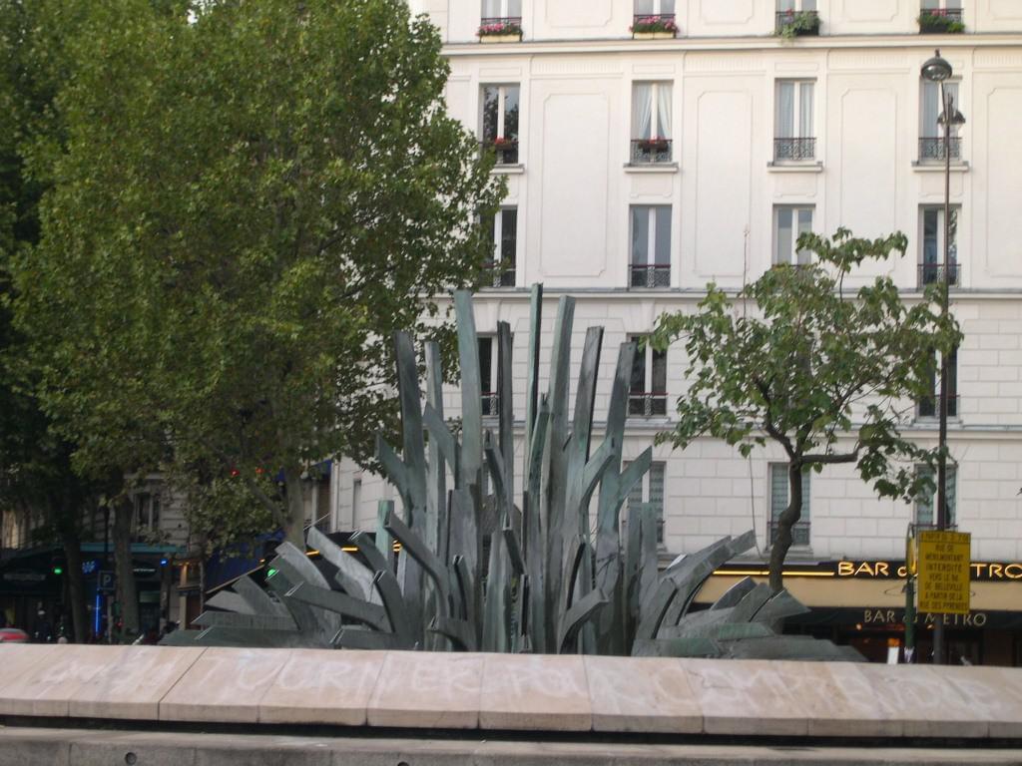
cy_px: 383
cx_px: 511
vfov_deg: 13.0
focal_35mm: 114
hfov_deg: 17.3
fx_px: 3366
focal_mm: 24
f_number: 4.9
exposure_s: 1/69.5
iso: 100
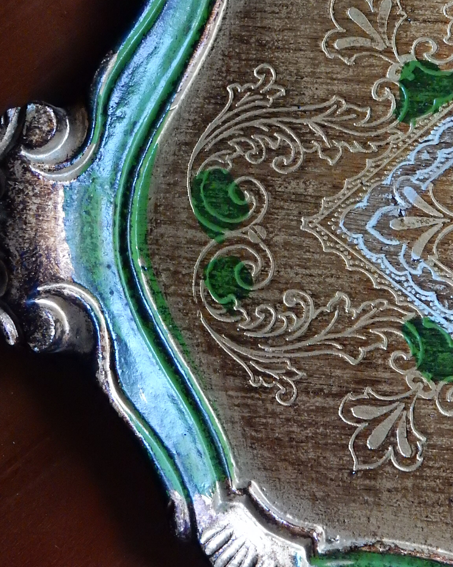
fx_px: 1123
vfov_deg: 28.2
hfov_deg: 22.8
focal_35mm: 67
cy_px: 221
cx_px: 220
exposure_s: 1/50
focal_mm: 7.6
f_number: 4.2
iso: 1600
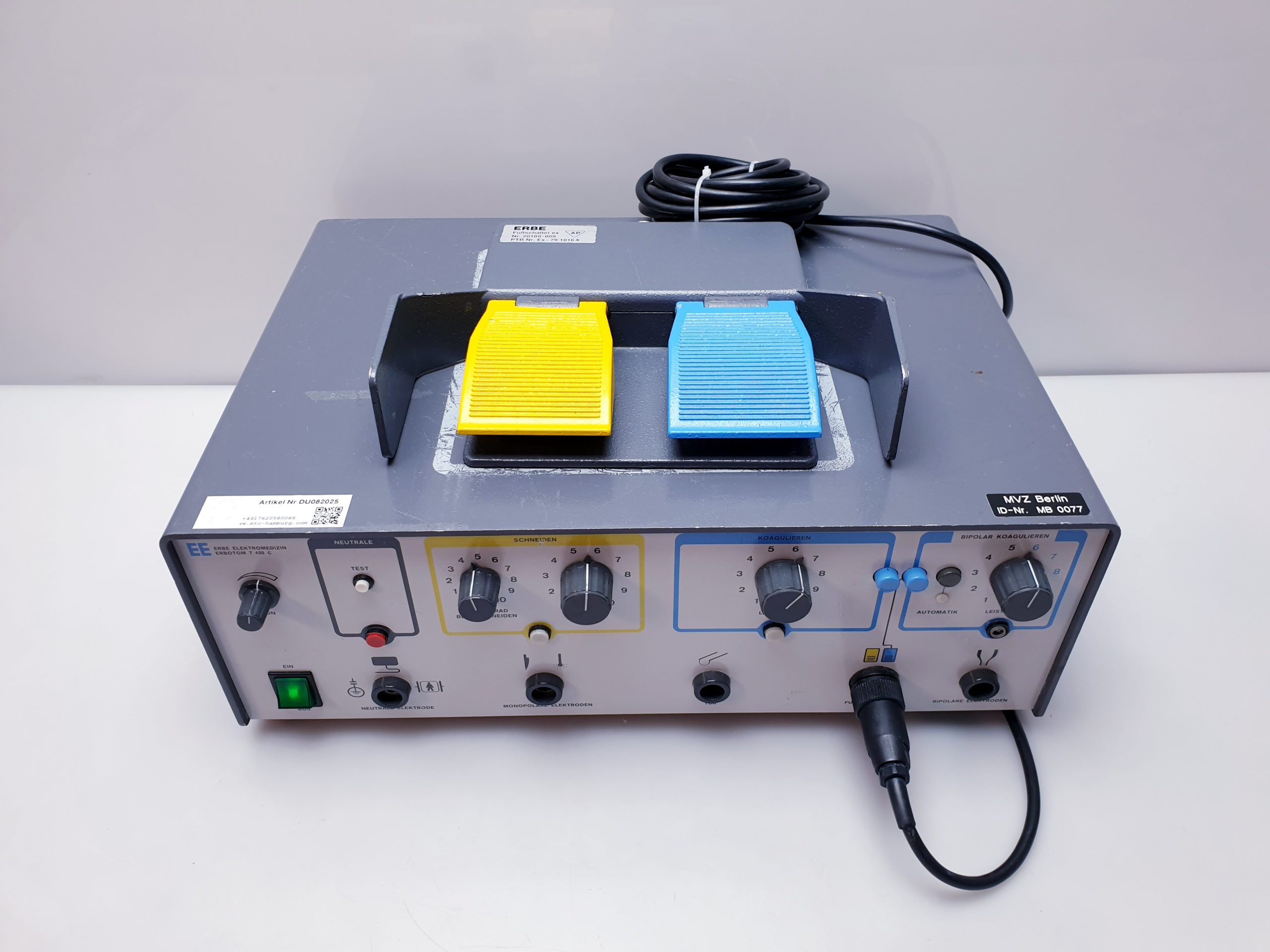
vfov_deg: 53.1
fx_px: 954
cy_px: 476
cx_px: 635
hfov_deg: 67.3
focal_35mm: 26
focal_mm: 4.3
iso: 50
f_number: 2.4
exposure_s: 1/50
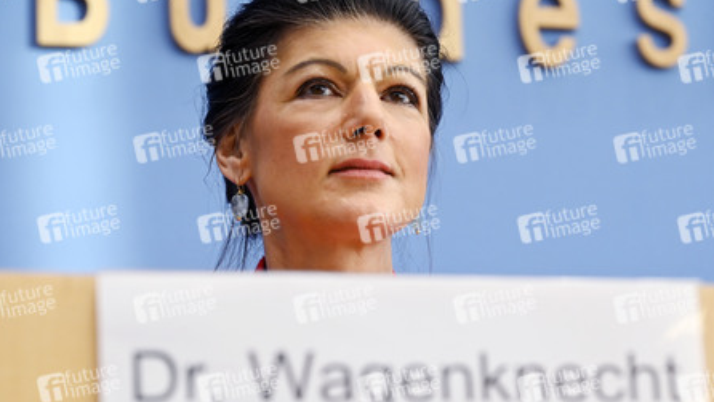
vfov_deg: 9.6
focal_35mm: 127
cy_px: 184
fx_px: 2405
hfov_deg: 16.9
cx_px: 356
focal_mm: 120
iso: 2000
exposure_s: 1/320
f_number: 7.1
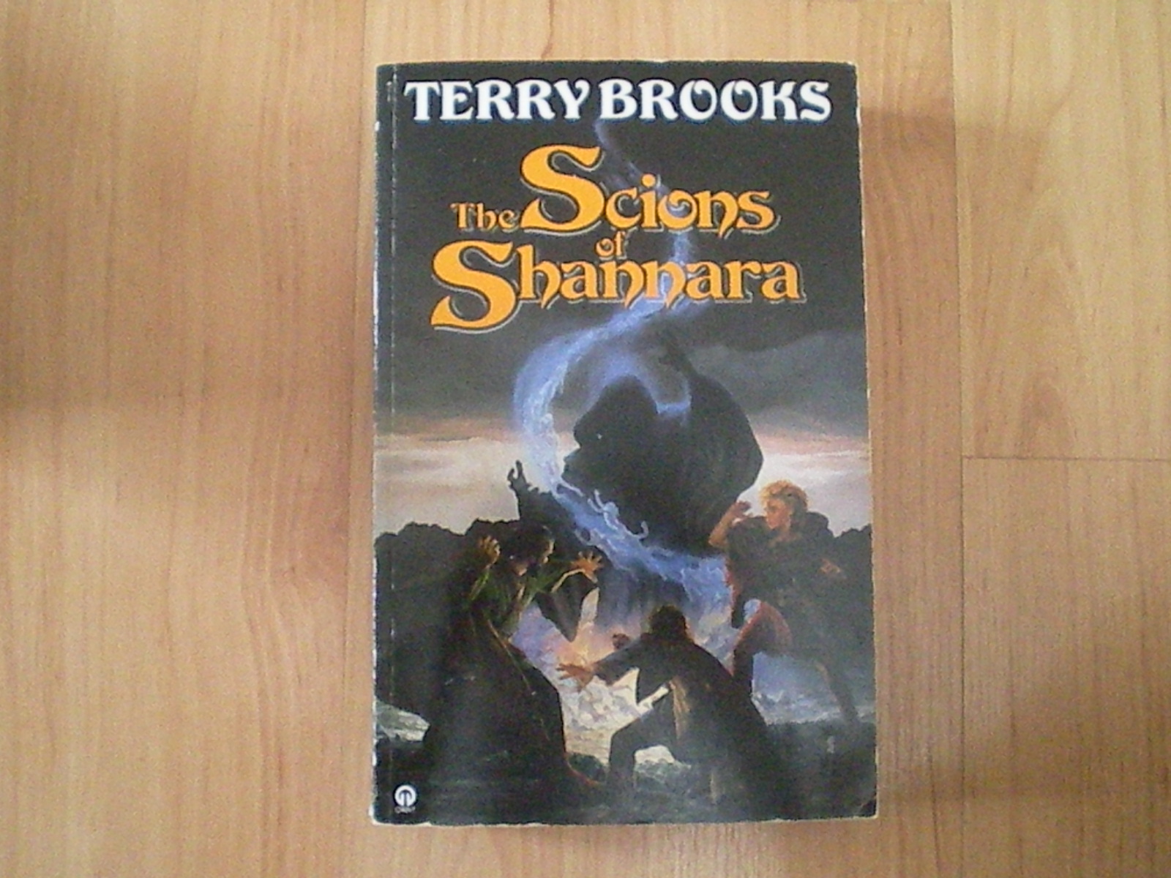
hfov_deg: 49.0
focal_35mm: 38
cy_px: 439
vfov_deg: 37.7
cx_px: 586
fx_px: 1285
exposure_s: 1/100
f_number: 3.1
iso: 1575
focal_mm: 6.3
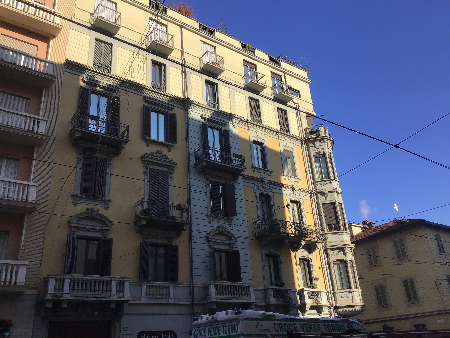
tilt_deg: +25.5
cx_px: 225
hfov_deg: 58.4
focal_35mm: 31
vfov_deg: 45.4
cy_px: 169
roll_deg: +4.1
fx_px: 403
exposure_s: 1/1072
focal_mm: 3.3
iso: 25
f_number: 2.4
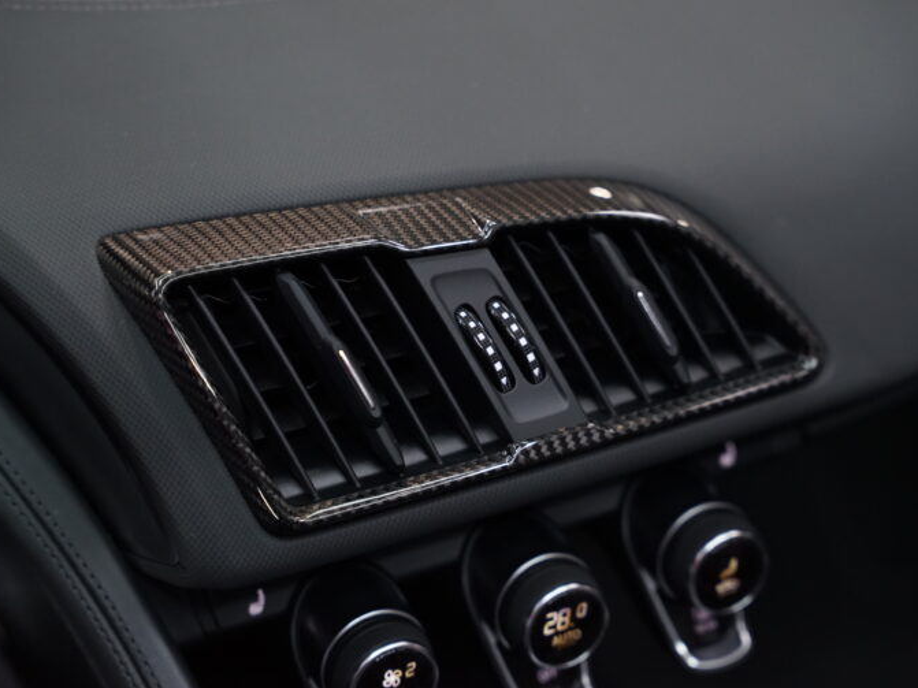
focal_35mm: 77
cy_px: 339
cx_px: 464
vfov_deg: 19.1
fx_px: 2042
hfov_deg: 25.3
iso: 1600
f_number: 2.8
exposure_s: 1/80
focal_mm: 70
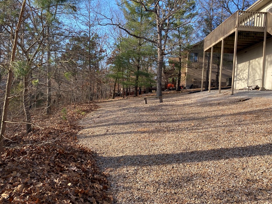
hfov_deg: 65.3
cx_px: 138
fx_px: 212
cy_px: 100
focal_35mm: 27
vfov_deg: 51.4
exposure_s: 1/481
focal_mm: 4.25
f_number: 1.8
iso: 32
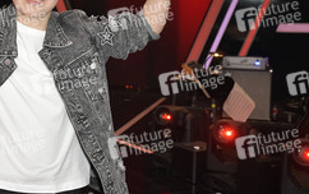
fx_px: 607
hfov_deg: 27.5
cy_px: 48
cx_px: 30
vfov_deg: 18.1
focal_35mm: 72
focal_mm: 38
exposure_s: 1/200
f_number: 7.1
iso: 2500
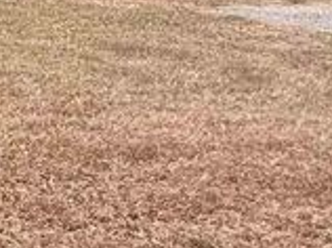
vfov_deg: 16.0
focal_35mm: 91
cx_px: -540
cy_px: 38
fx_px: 871
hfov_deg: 13.2
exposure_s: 1/1656
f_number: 2.2
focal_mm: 2.22
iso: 50
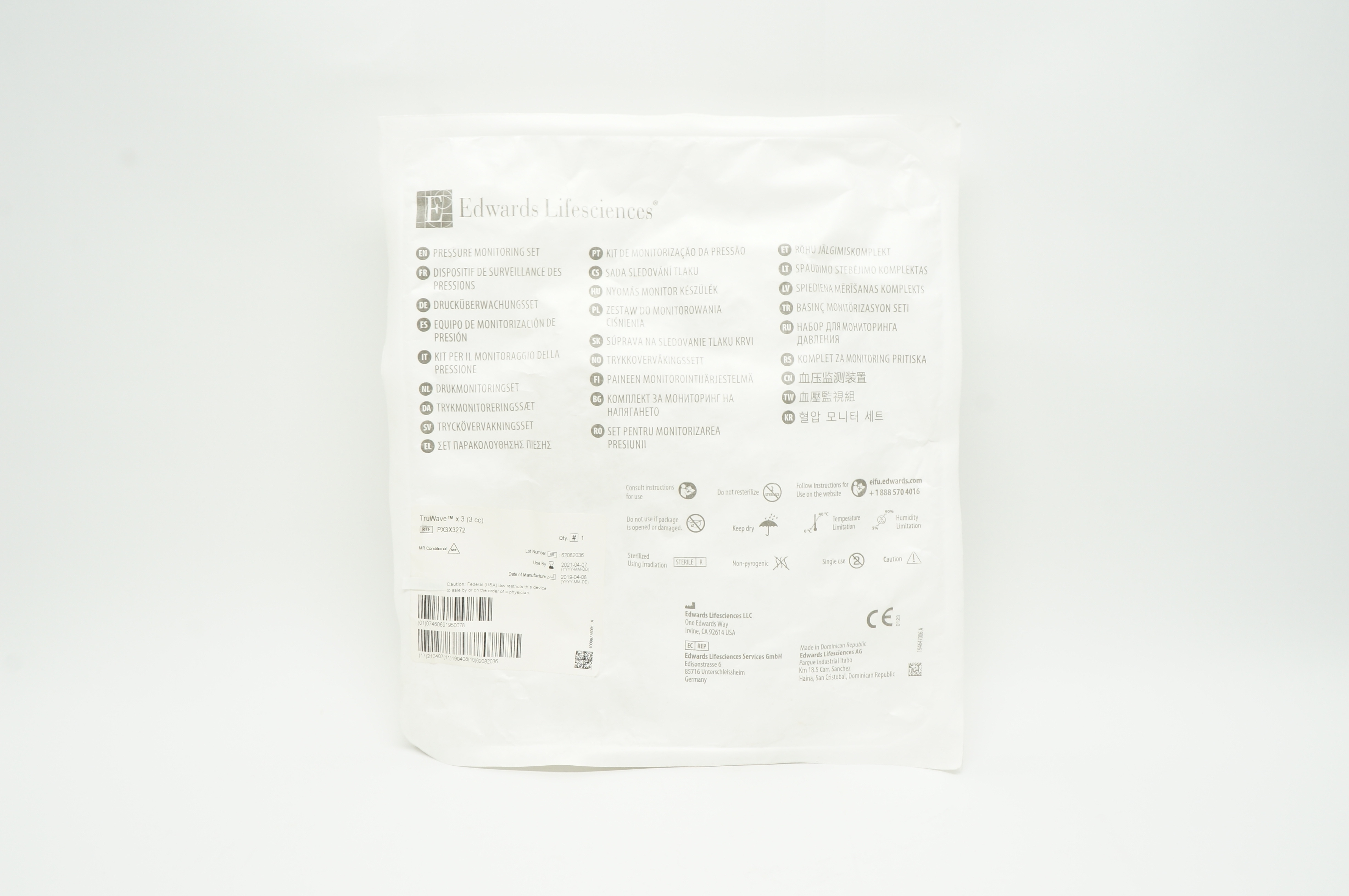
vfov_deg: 39.9
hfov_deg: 57.3
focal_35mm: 33
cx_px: 674
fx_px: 1235
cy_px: 448
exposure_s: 1/15
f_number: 11
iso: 400
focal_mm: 22
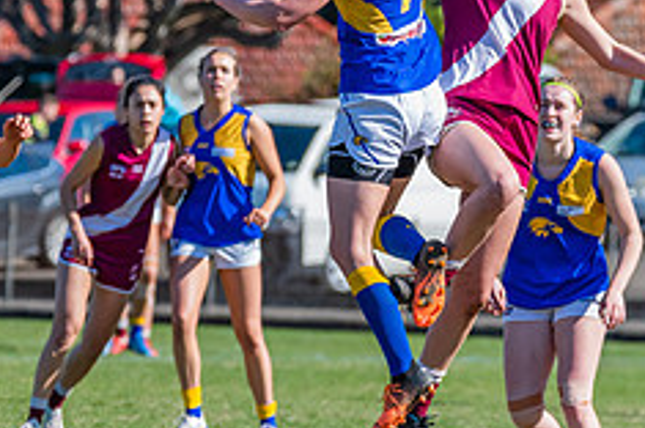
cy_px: 229
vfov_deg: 1.8
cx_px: 519
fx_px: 13276
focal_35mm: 742
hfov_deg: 2.8
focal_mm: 300
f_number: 8
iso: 800
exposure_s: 1/1600
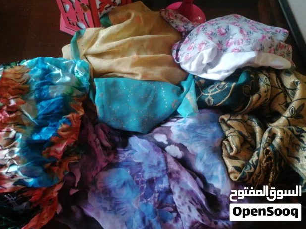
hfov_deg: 65.3
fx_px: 239
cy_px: 114
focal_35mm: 27
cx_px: 154
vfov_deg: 51.4
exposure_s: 1/25
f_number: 1.8
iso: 1000
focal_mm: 5.4
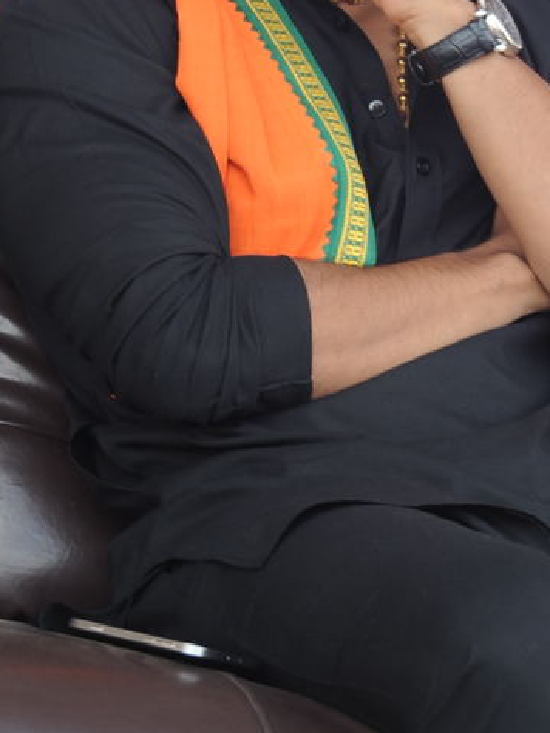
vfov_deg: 5.6
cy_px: 454
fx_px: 7545
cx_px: 412
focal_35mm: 356
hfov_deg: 4.2
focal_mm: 110
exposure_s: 1/100
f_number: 6.3
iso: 400
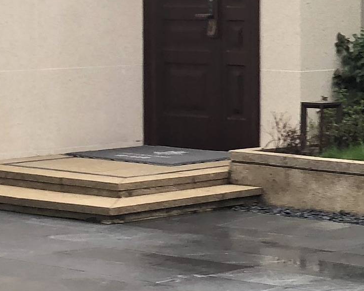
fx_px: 1627
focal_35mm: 151
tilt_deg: -4.2
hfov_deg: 12.1
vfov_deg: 10.2
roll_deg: -2.9
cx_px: 571
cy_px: 78
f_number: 1.8
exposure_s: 1/187
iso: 20
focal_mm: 3.99
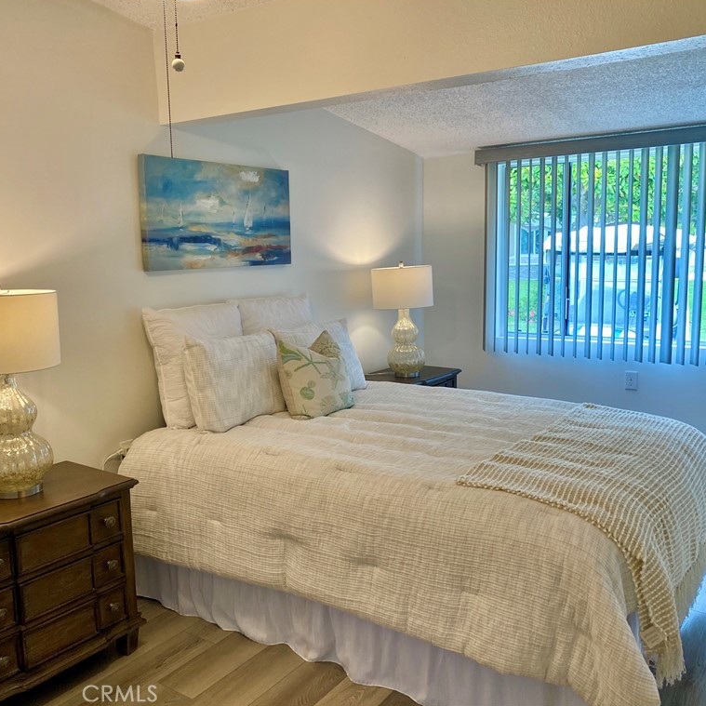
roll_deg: +1.2
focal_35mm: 31
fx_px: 715
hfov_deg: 52.5
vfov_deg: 52.5
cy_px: 350
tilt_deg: -8.2
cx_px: 335
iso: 100
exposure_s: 1/120
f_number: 1.8
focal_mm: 4.25
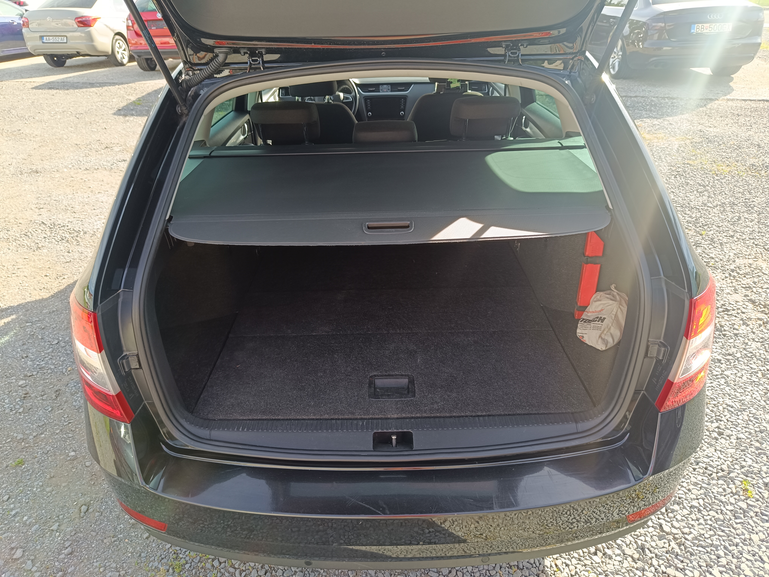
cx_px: 384
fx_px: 533
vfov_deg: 56.8
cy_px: 288
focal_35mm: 24
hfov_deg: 71.6
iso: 51
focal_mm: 5.59
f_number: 1.88
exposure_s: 1/115
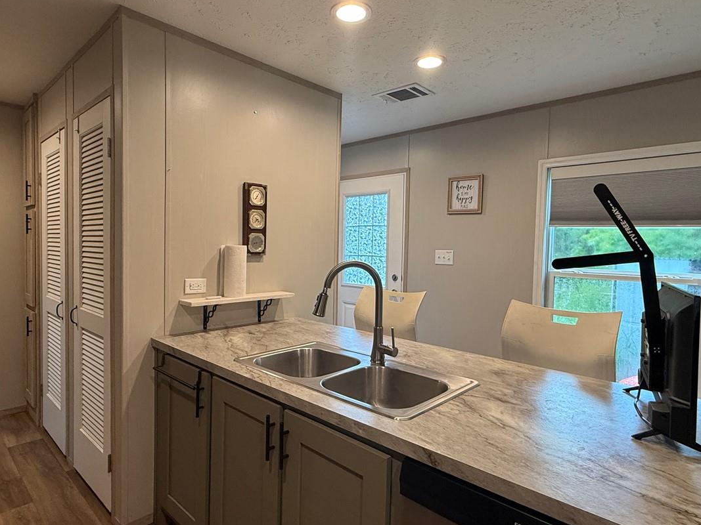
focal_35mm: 21
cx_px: 336
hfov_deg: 79.0
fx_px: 425
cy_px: 260
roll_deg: -0.7
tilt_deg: -1.8
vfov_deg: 63.4
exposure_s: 1/120
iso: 200
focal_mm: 2.22
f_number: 2.2
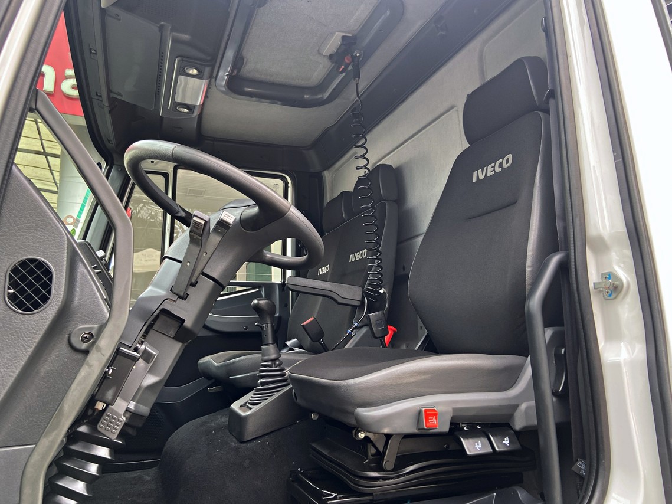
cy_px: 252
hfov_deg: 67.3
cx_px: 336
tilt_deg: +15.6
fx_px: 505
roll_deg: +1.5
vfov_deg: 53.1
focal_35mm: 26
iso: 64
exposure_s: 1/121
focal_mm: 4.25
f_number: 1.8
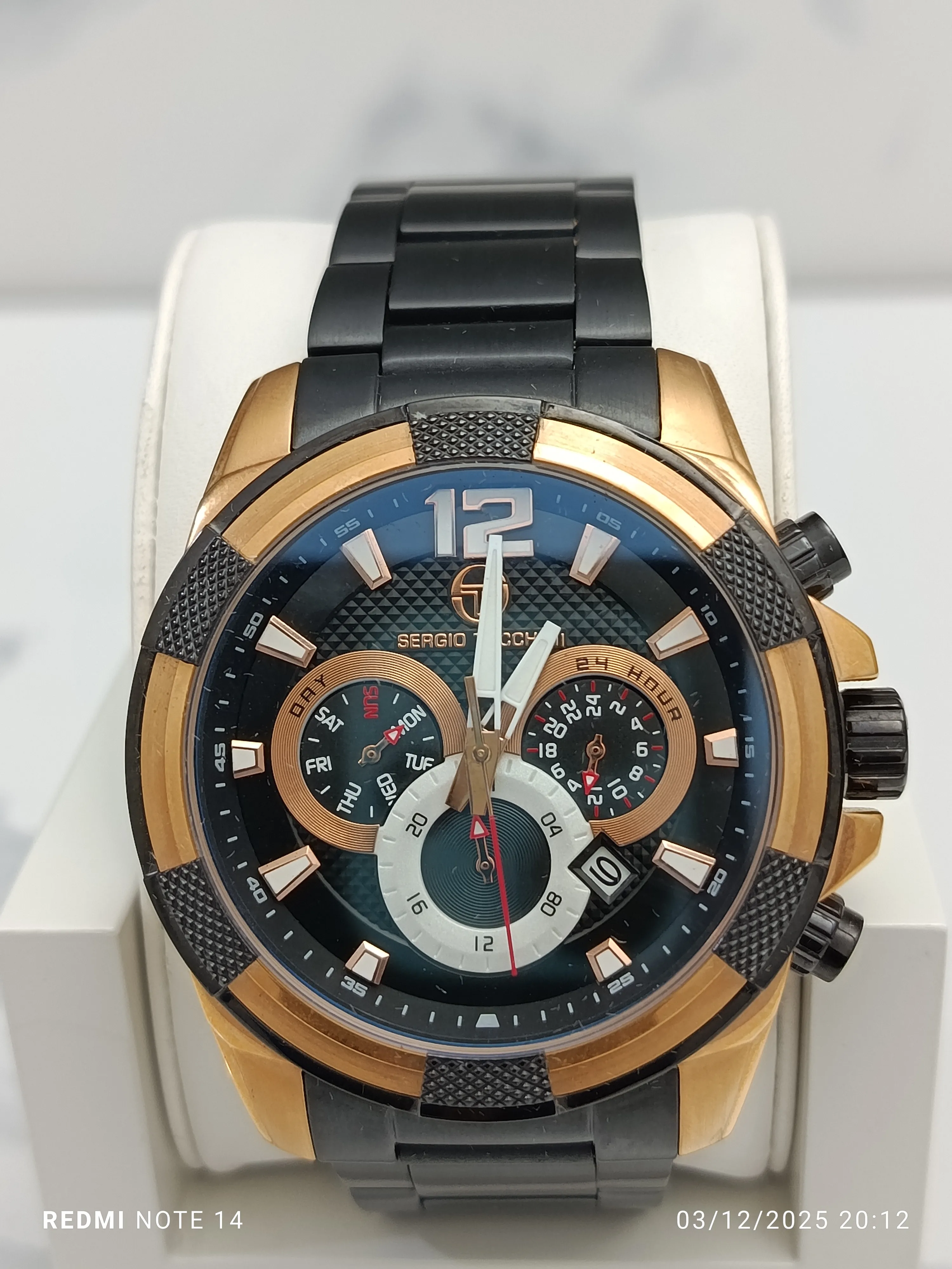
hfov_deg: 30.3
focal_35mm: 48
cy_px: 634
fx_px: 1760
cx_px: 476
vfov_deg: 39.7
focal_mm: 5.24
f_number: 1.7
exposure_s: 1/100
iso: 409
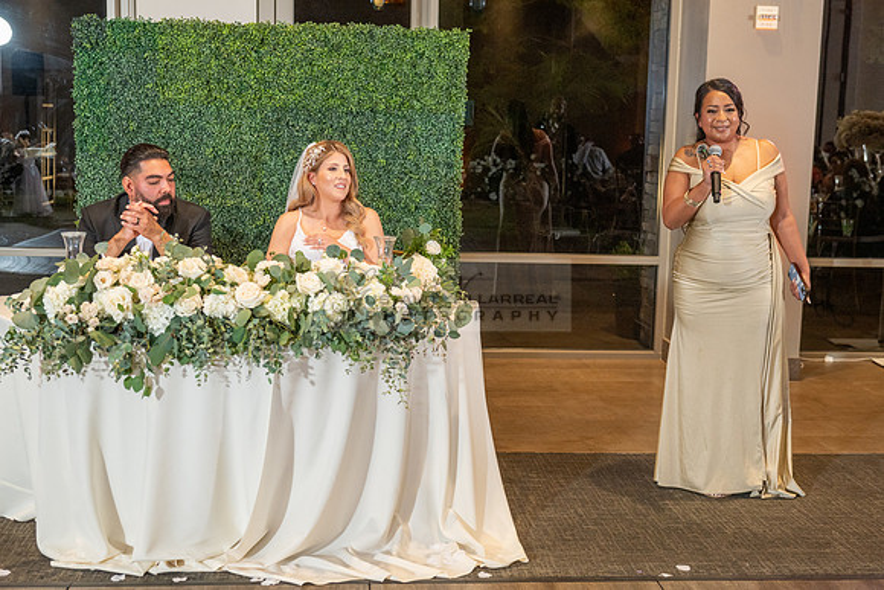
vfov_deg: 28.7
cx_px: 438
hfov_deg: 42.0
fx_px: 1151
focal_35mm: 47
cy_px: 307
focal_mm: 38
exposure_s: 1/160
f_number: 3.5
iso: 800
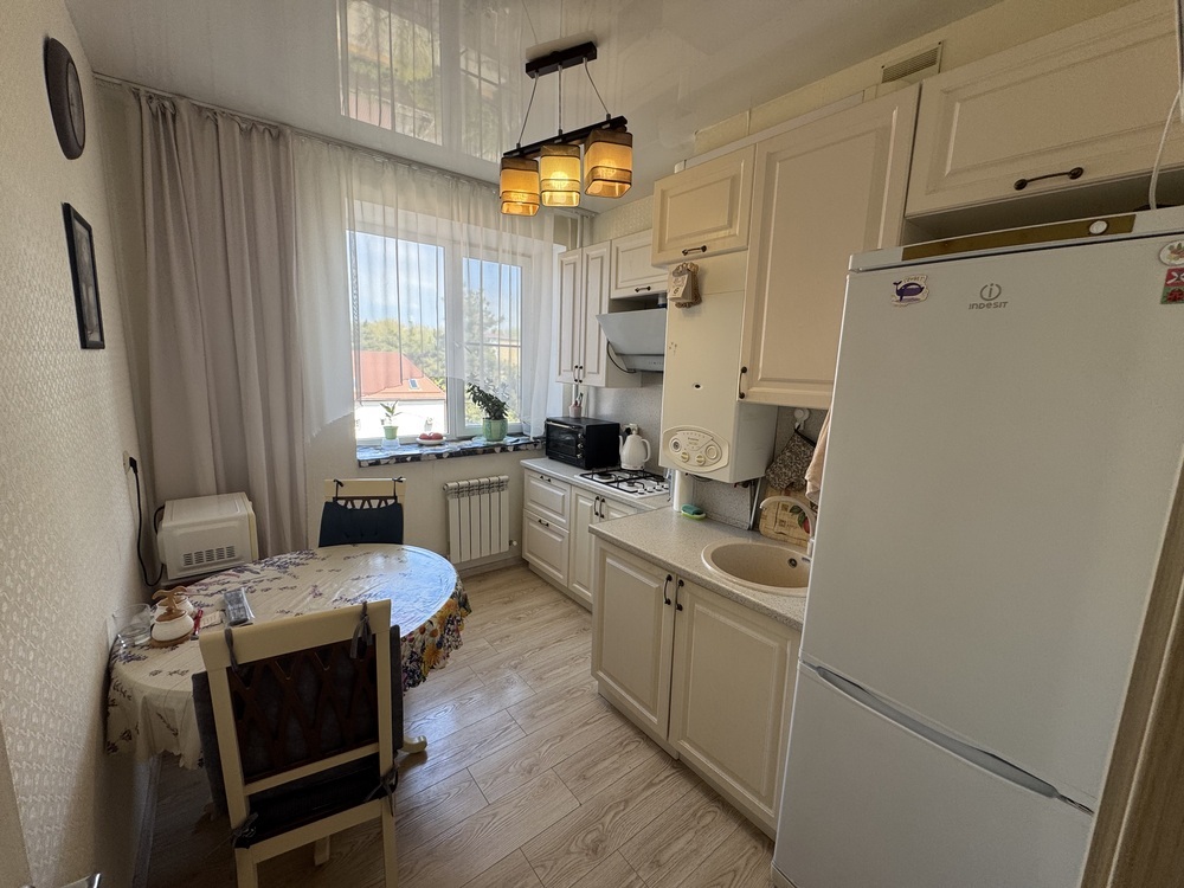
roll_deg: -1.6
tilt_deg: -8.7
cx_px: 592
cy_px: 444
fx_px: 479
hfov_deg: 102.1
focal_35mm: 14
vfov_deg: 85.7
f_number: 2.2
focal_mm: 2.22
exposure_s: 1/100
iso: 50
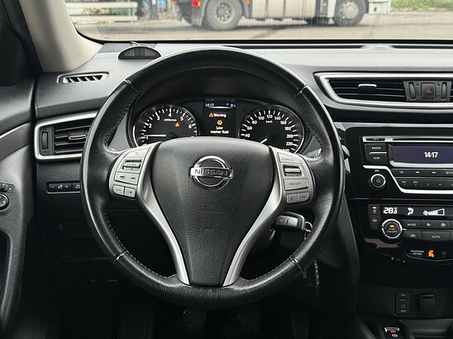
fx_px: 628
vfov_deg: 30.2
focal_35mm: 48
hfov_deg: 39.7
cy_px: 170
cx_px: 226
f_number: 1.78
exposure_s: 1/60
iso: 200
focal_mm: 6.76
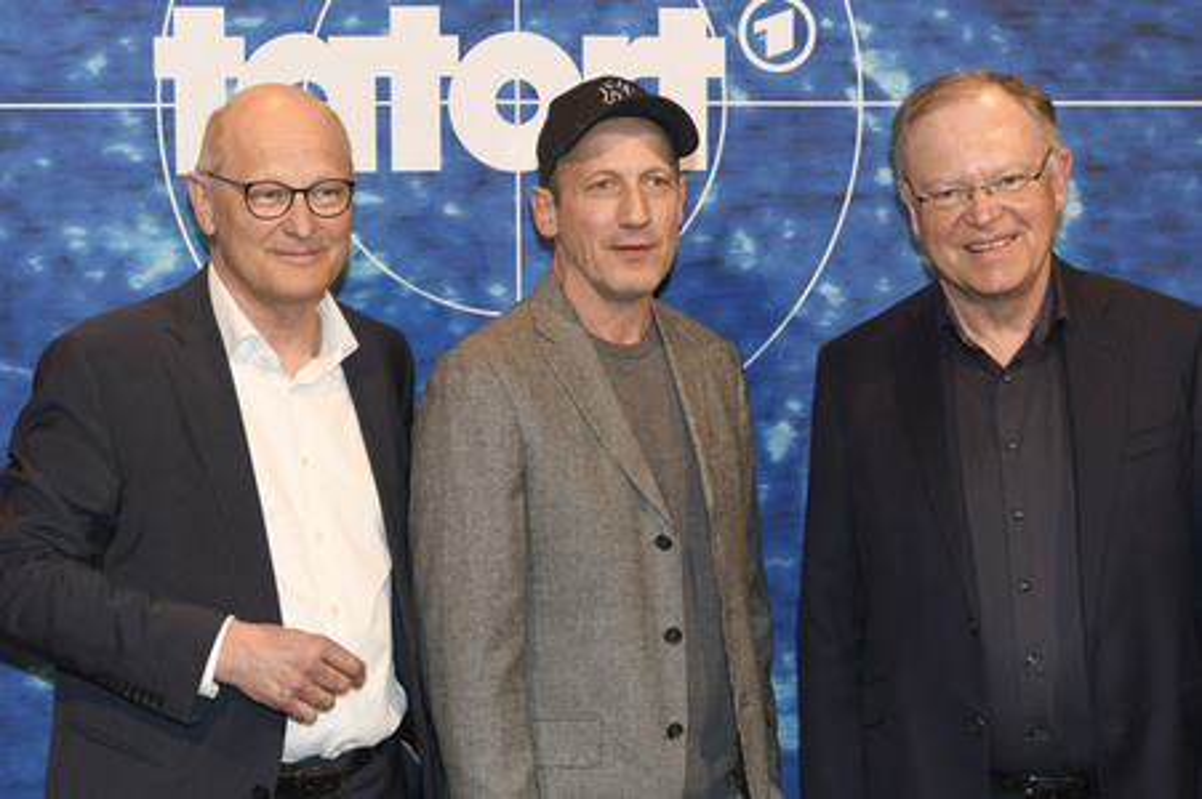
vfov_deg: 27.0
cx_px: 601
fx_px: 1668
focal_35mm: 50
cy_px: 400
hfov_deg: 39.6
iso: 640
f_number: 4
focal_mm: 50
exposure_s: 1/250
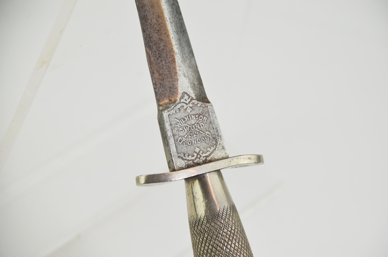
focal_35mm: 202
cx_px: 194
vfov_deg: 6.8
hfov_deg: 10.2
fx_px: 2178
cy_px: 128
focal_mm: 135
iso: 400
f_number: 5.6
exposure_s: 1/250
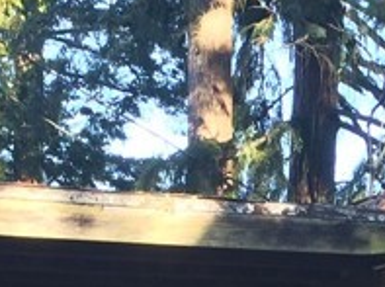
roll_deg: -0.2
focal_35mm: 151
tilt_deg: -2.0
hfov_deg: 12.8
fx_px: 1676
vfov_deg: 9.3
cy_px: 515
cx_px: 465
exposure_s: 1/120
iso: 50
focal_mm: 4.15
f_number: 2.2
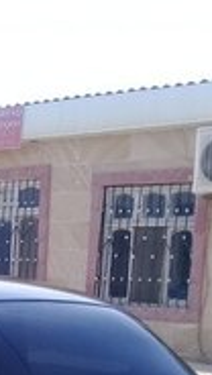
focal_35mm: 91
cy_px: 477
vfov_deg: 21.3
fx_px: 906
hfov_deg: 12.8
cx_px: -90
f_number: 2.2
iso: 50
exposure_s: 1/710
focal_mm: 3.3
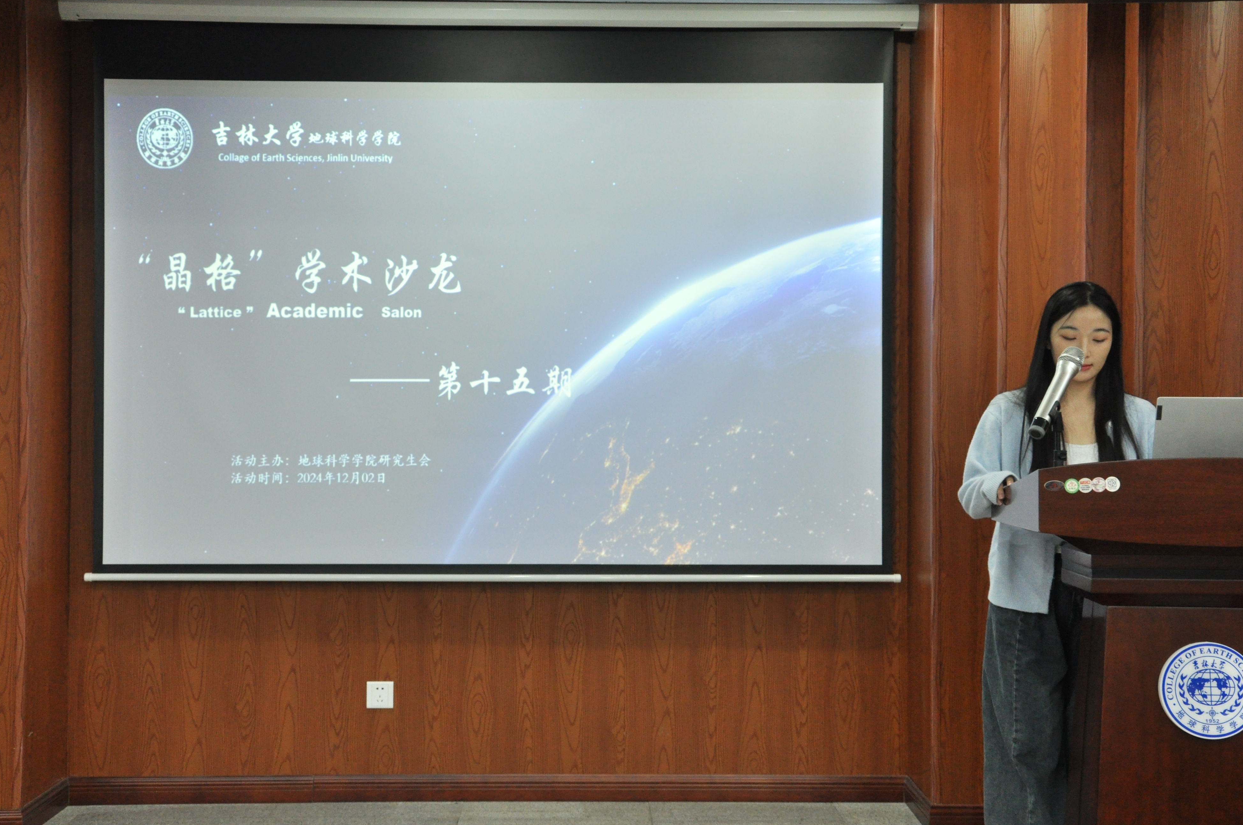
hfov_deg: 42.8
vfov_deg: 29.2
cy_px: 422
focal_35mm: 46
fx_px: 1586
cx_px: 626
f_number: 7.1
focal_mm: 28
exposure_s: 1/40
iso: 1000
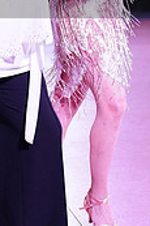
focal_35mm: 235
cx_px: 72
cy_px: -25
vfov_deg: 8.7
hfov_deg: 5.8
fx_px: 1472
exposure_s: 1/500
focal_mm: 70
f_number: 2.8
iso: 2500
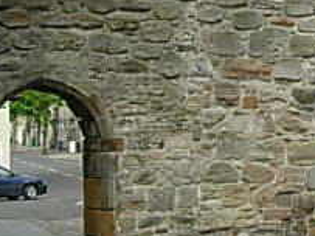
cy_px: 34
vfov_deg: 12.3
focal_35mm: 120
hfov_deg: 15.1
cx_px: 486
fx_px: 1091
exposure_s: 1/418
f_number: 4.8
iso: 79
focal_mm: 7.8
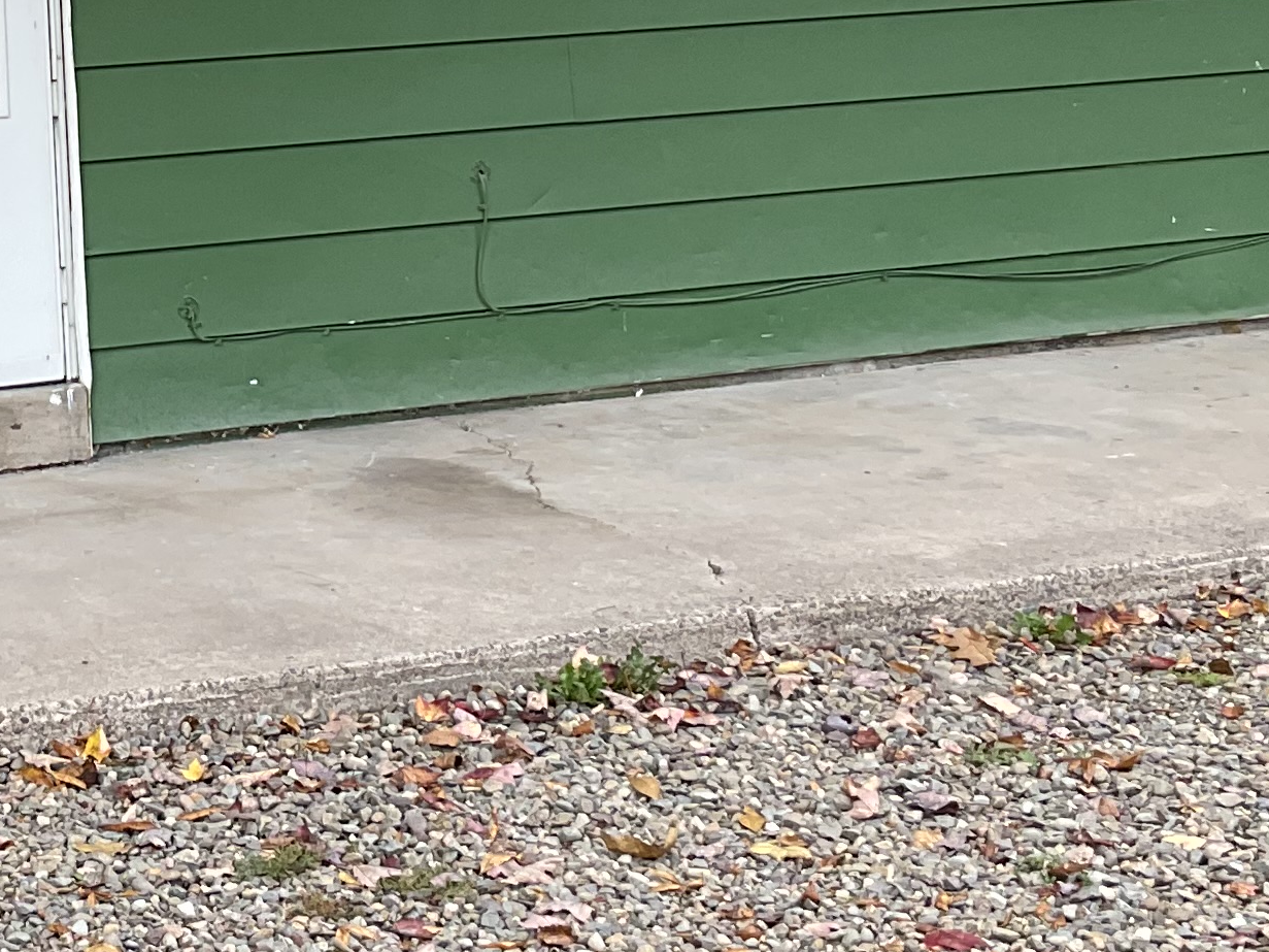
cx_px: 29
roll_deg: +2.6
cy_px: -28
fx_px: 3482
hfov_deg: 20.1
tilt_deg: -1.1
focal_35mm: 95
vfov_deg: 15.2
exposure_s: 1/274
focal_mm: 3
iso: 16
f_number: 1.8
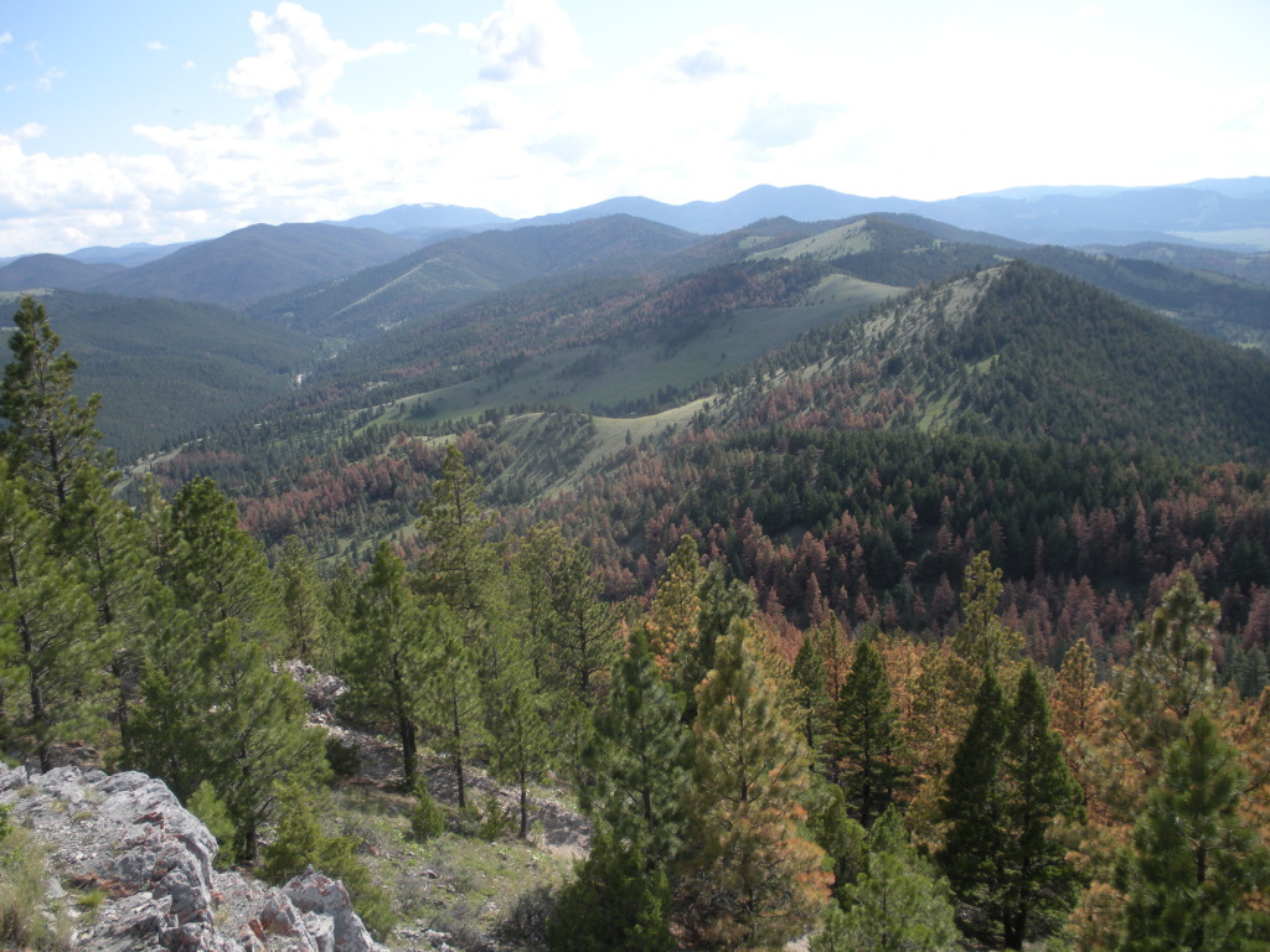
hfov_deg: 51.4
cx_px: 635
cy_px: 476
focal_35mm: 36
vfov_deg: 39.7
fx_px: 1321
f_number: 3.5
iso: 64
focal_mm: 6.3
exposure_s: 1/450
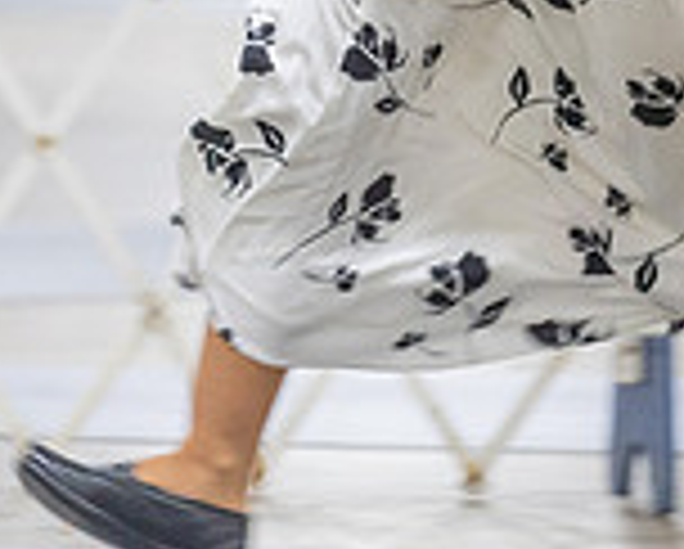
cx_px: 979
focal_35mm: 657
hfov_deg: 2.9
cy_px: -50
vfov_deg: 2.4
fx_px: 13317
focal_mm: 158
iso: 2000
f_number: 2.8
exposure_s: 1/160
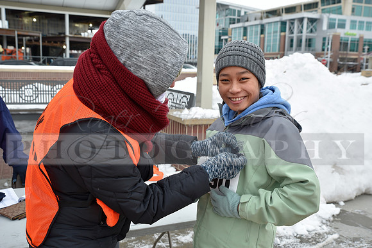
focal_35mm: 38
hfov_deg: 50.7
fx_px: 393
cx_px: 186
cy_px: 124
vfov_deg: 35.1
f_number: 5.6
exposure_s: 1/125
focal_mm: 38
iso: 400
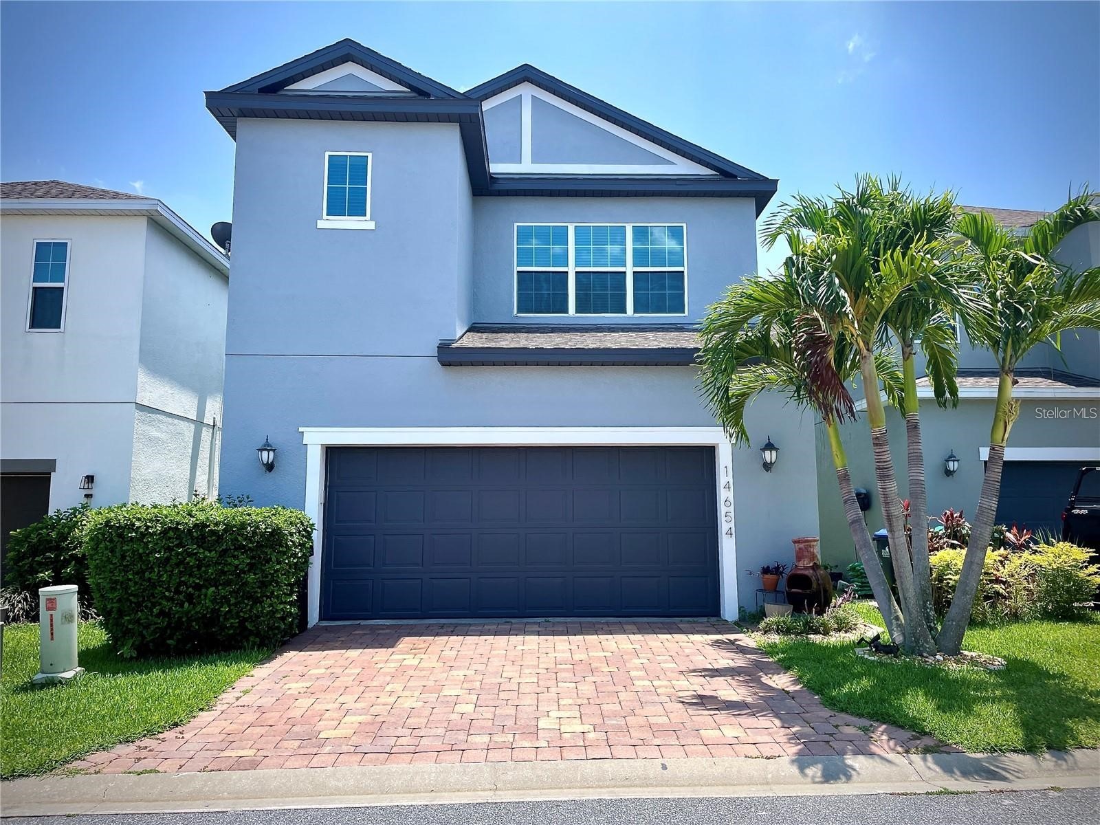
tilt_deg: +7.8
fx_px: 826
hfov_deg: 67.3
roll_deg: +0.2
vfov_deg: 53.1
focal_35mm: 26
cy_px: 412
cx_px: 550
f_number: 1.6
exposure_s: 1/2451
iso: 32
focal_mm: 4.2
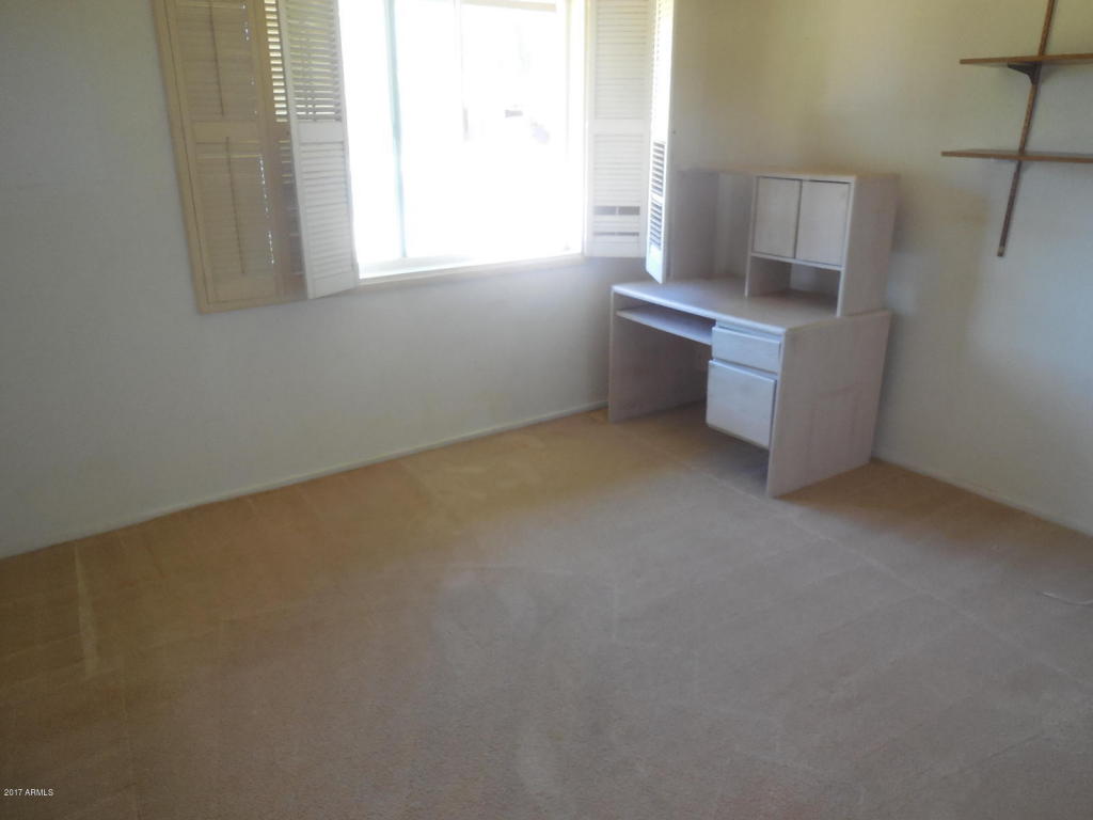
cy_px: 410
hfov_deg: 69.4
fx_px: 789
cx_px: 546
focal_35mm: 25
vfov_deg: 54.9
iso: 320
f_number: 3.1
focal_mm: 4.5
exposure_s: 1/30
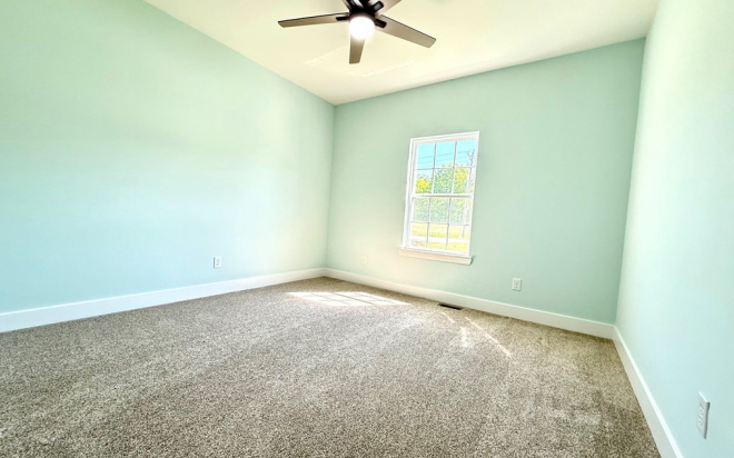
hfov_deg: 101.5
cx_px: 364
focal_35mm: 15
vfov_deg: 74.7
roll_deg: -3.5
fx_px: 300
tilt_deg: -1.4
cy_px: 232
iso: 160
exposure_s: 1/120
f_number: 2.2
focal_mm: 2.22
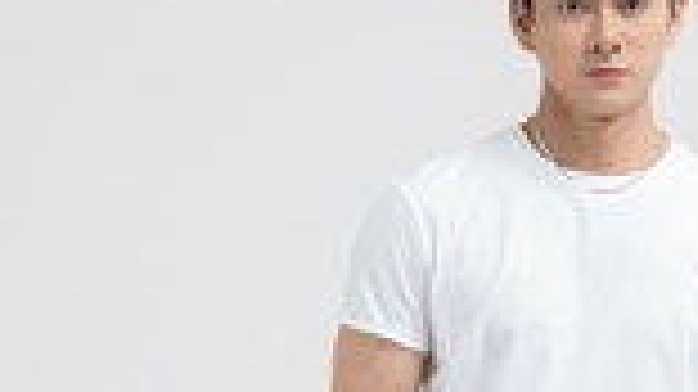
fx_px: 4495
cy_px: 725
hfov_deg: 8.9
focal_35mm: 243
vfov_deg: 4.9
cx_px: 536
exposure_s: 1/160
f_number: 4.5
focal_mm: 75
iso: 200
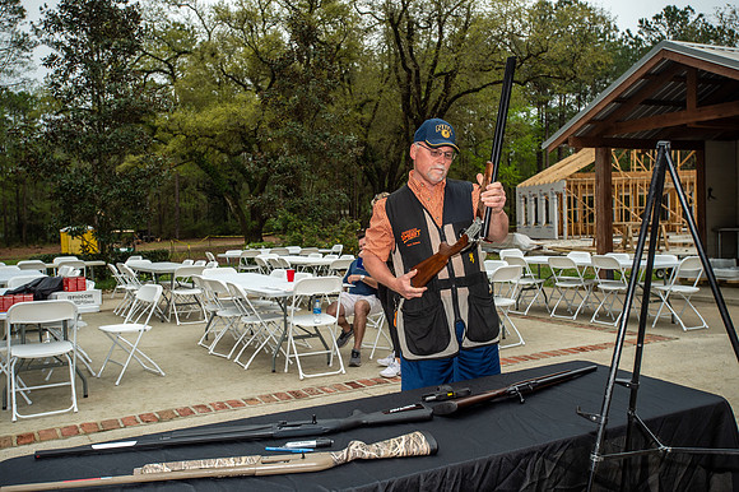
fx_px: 718
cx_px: 370
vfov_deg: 37.8
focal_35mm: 35
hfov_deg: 54.5
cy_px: 246
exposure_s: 1/800
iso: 400
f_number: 5.6
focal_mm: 35
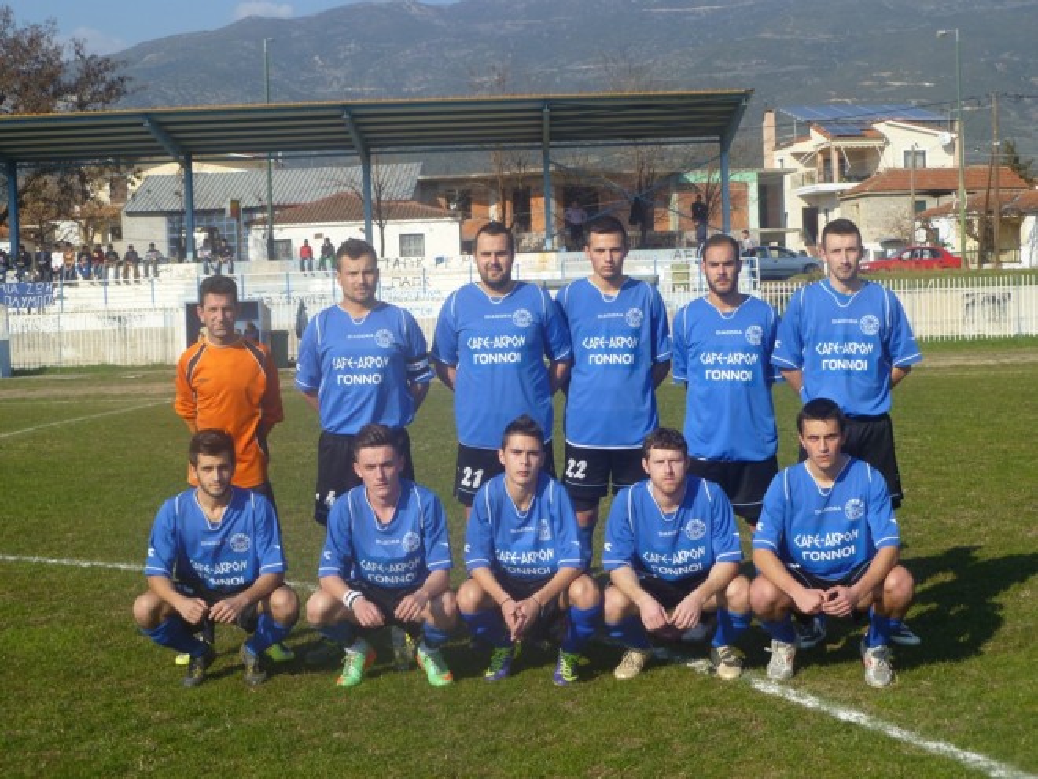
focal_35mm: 57
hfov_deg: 33.8
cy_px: 390
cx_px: 519
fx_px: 1709
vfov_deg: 25.7
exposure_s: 1/640
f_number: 4
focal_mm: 10.2
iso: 80
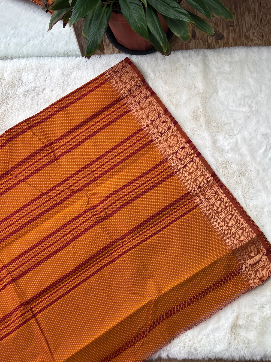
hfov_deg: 30.3
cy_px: 181
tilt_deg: -73.4
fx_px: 501
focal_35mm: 48
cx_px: 136
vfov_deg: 39.7
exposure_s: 1/107
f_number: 1.6
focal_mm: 5.96
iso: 32
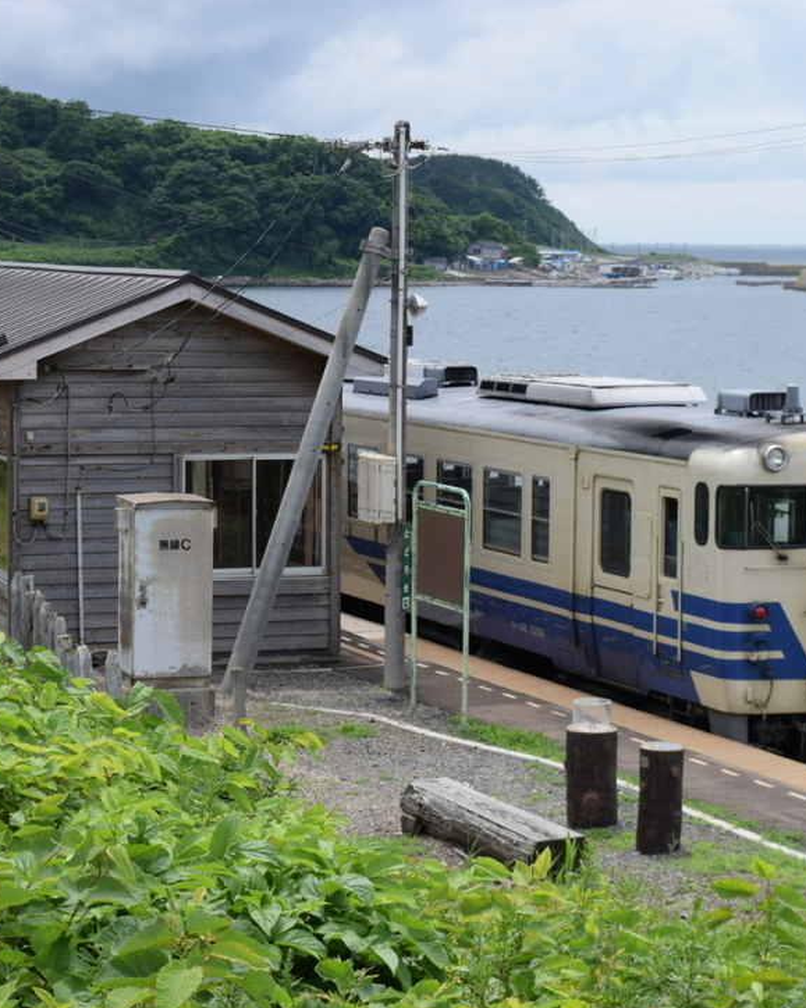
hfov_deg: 15.7
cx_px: 302
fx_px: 2923
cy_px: 554
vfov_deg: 19.6
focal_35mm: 98
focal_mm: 42
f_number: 7.1
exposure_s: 1/1000
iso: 250
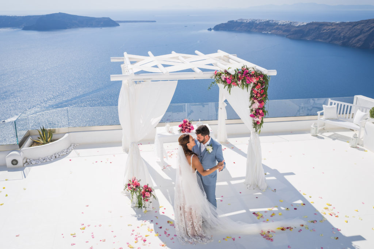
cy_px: 124
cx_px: 187
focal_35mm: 35
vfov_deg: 37.9
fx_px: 364
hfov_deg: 54.4
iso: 400
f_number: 5
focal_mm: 35
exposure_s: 1/3200
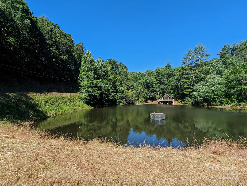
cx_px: 124
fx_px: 114
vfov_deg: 78.2
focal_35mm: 16
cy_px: 93
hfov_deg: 94.4
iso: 51
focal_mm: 2.35
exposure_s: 1/869
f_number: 2.2
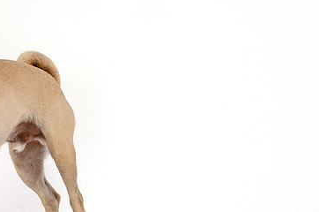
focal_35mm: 77
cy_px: 124
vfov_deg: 17.6
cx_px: 68
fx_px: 681
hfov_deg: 25.9
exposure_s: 1/250
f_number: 14
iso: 200
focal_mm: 32
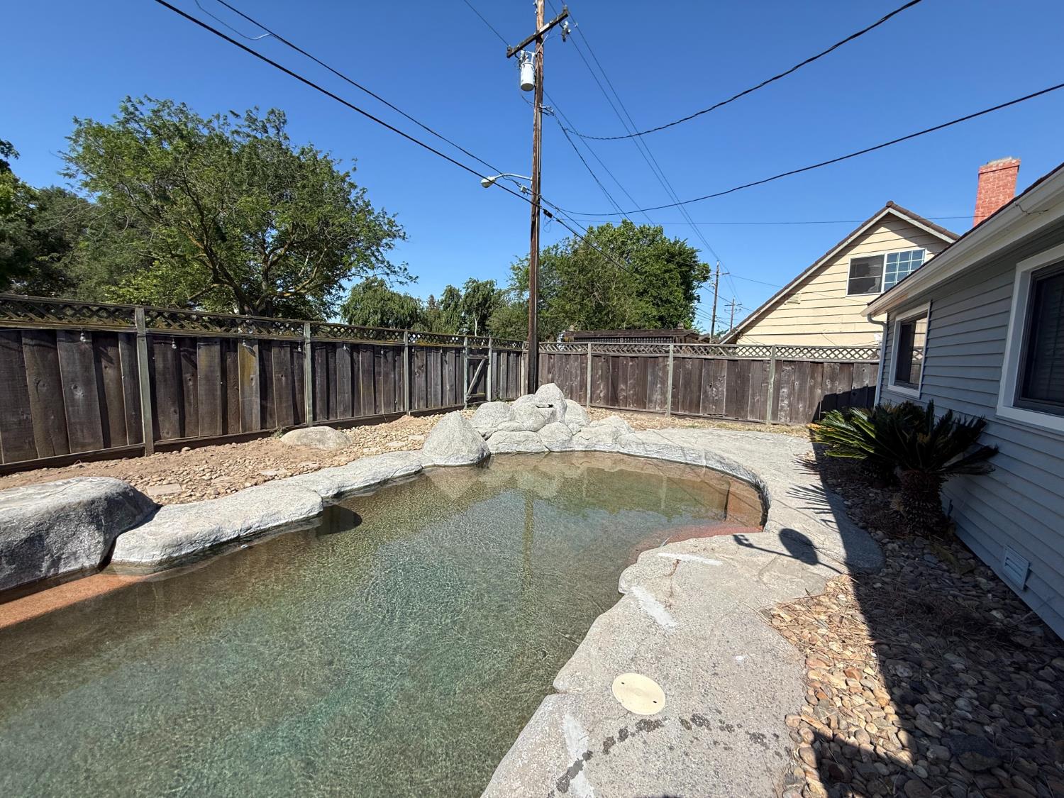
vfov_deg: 85.7
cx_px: 532
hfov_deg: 102.1
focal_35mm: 14
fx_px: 430
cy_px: 399
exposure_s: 1/1901
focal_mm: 2.22
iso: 50
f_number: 2.2
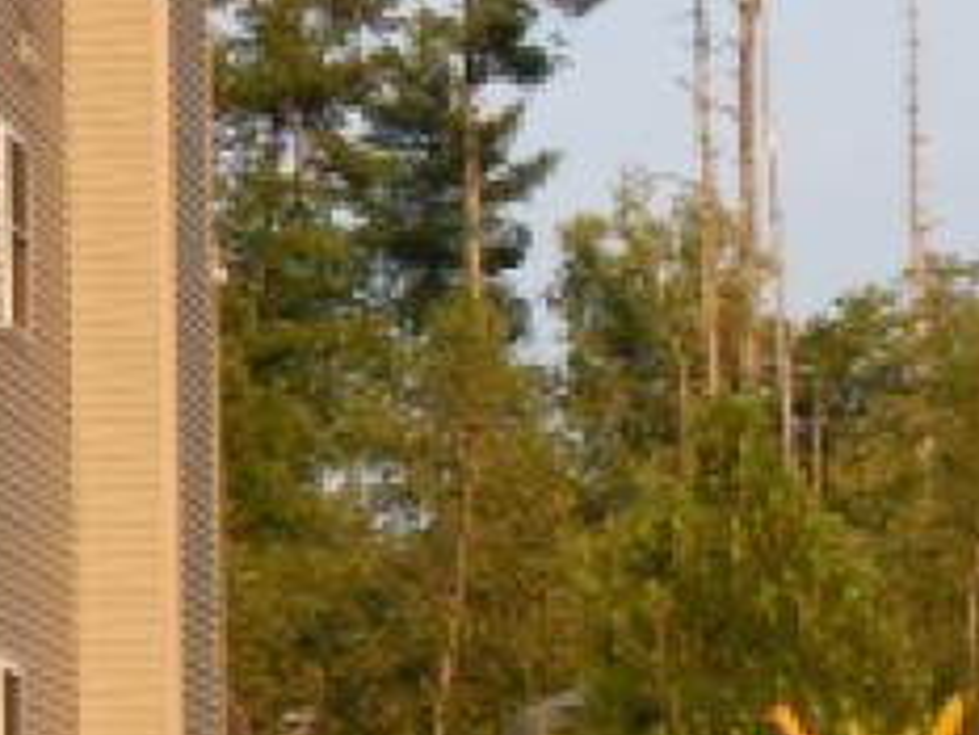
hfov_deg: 9.5
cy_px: 536
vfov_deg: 7.2
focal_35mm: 207
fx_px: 5857
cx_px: -55
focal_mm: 8.4
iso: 125
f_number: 4.1
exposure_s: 1/320
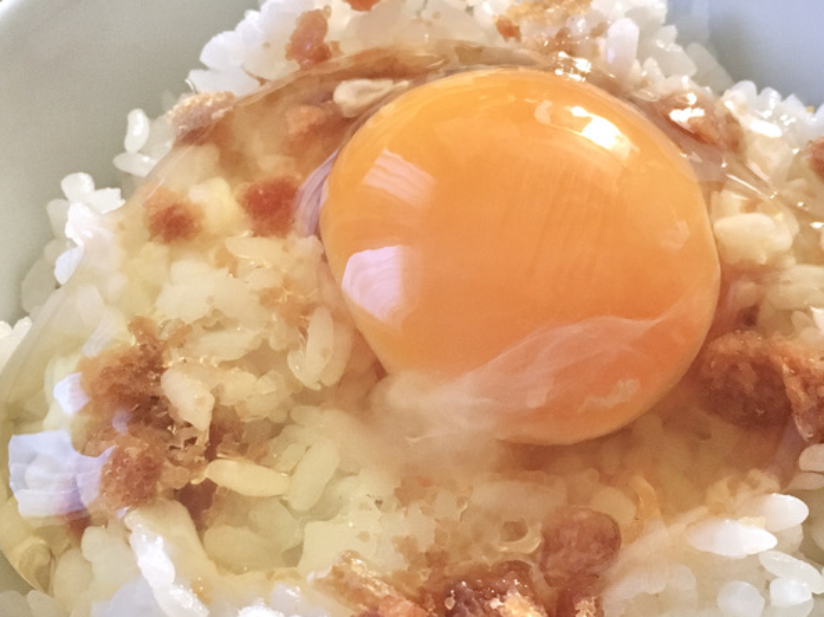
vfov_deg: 28.9
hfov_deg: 38.1
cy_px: 403
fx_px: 1190
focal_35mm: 50
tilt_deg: -60.0
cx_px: 469
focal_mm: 4.15
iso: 250
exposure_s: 1/15
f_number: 2.2
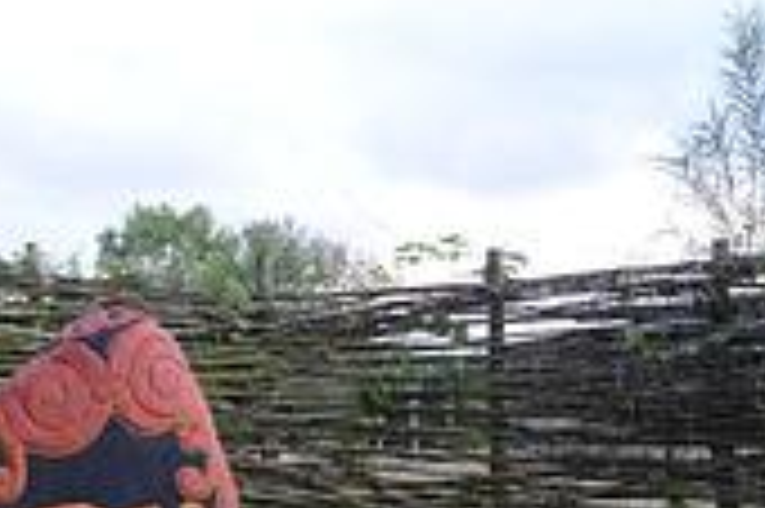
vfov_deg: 16.5
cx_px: -72
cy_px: 573
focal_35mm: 80
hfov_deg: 23.8
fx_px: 1698
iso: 3200
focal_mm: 34
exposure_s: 1/50
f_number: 6.3
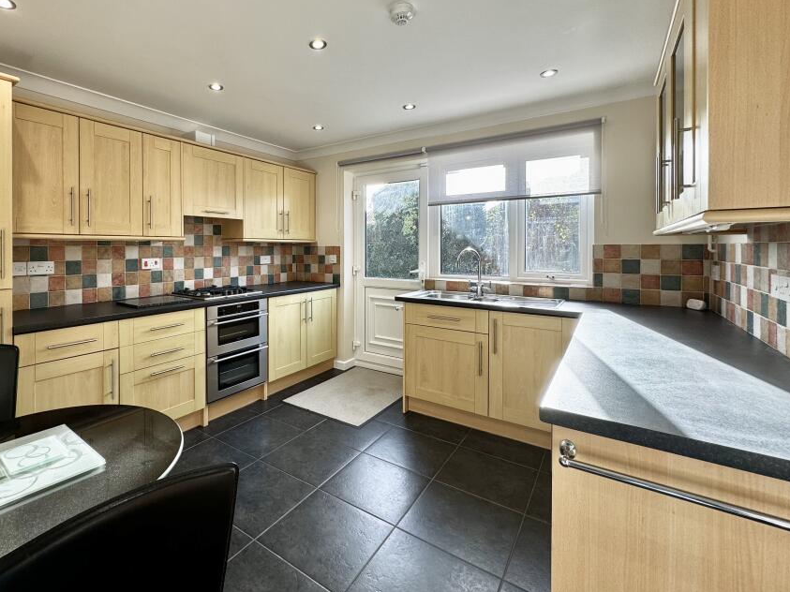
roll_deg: +0.2
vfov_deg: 74.2
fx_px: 388
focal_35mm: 17
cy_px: 251
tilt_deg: -0.2
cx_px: 315
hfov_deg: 89.8
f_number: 2.2
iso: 50
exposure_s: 1/100
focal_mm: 2.22
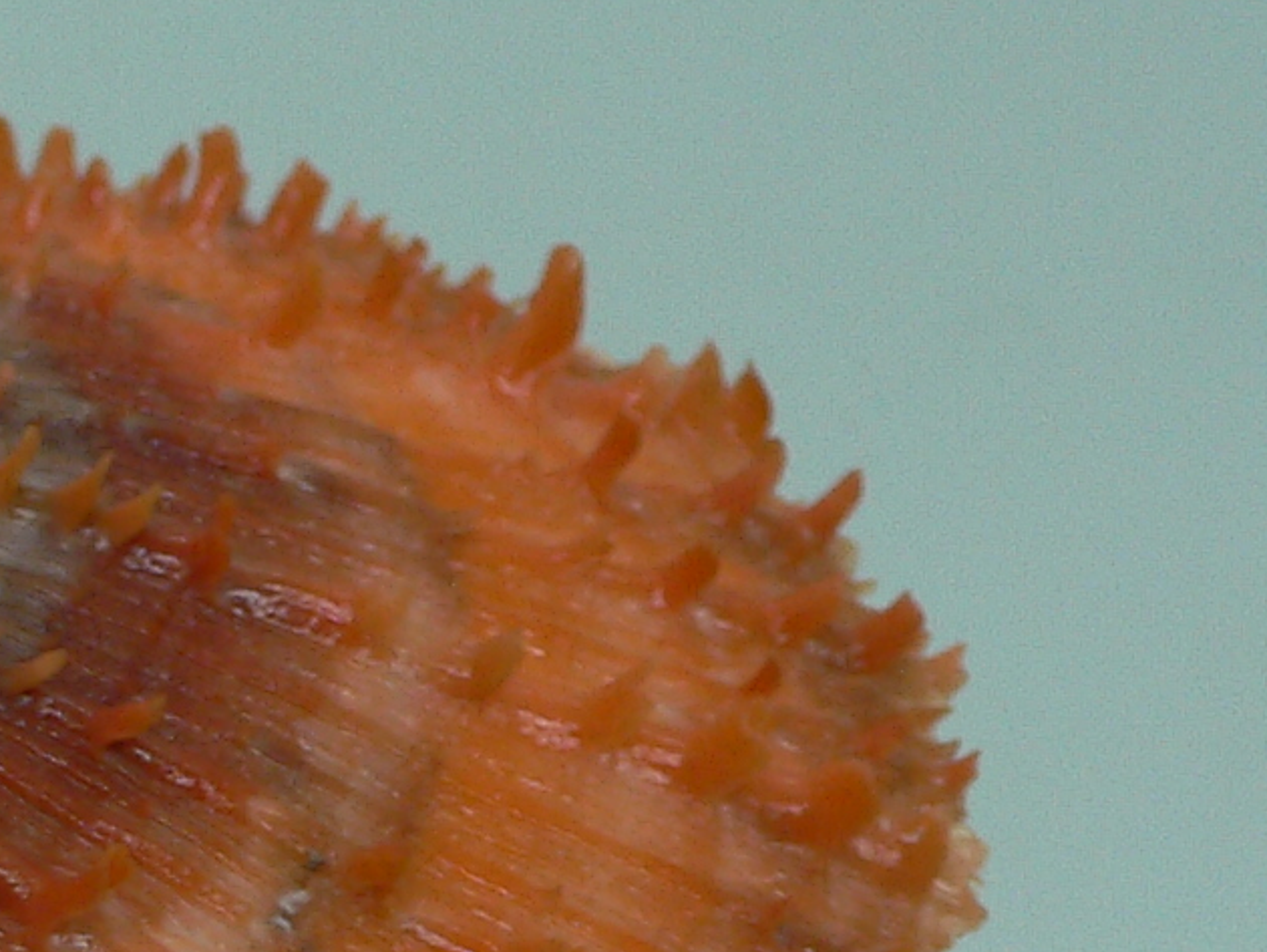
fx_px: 4101
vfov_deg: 13.1
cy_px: 918
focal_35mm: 112
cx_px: -217
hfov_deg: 16.9
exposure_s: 1/60
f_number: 2.8
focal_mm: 4.6
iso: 80
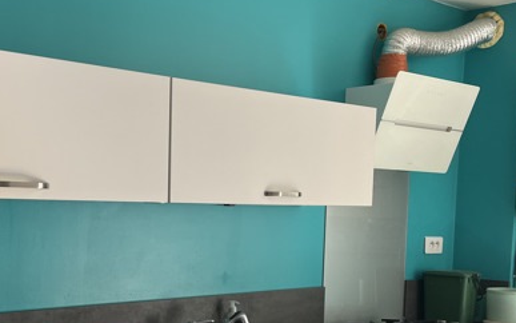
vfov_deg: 22.2
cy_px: 296
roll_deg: -0.9
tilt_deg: -7.0
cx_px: 171
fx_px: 802
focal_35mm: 57
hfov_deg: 35.3
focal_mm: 5.1
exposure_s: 1/121
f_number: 1.6
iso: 64
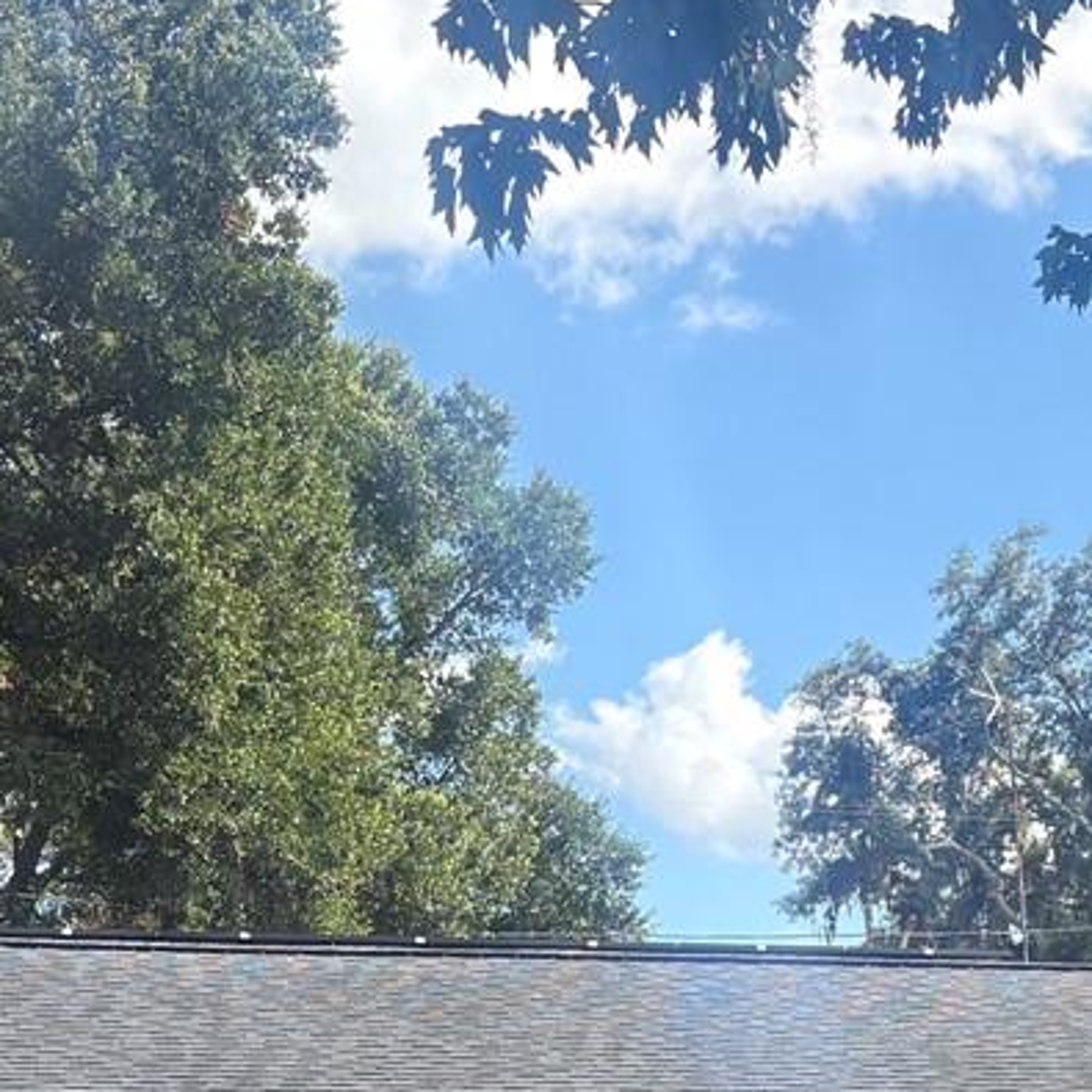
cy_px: 1189
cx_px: 752
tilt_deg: +3.3
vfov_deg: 18.0
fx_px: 3319
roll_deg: -0.3
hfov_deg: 18.6
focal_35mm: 93
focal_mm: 5.96
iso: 64
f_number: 1.6
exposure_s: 1/1626
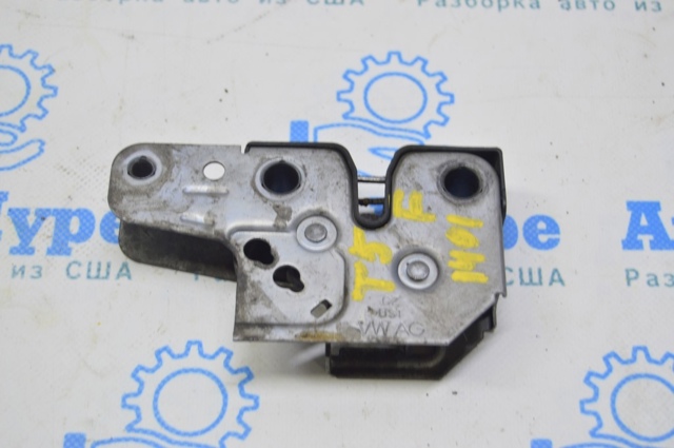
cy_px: 224
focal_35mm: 68
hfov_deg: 29.9
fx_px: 1262
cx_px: 337
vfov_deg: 20.1
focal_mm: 45
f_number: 5.6
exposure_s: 1/20
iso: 400
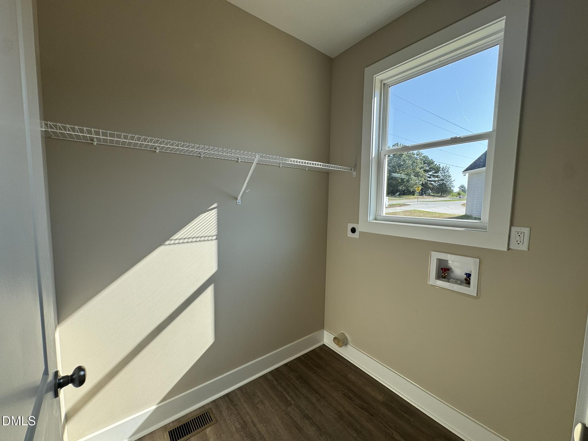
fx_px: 238
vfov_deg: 85.7
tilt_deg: -5.6
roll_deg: -0.7
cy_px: 220
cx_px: 294
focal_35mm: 14
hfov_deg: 102.1
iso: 40
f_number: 2.2
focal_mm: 2.22
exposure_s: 1/412
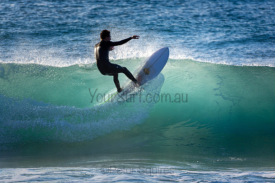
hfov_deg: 2.7
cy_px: 92
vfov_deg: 1.8
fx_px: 5730
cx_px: 138
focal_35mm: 750
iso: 320
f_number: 5.6
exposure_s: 1/1250
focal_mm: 500
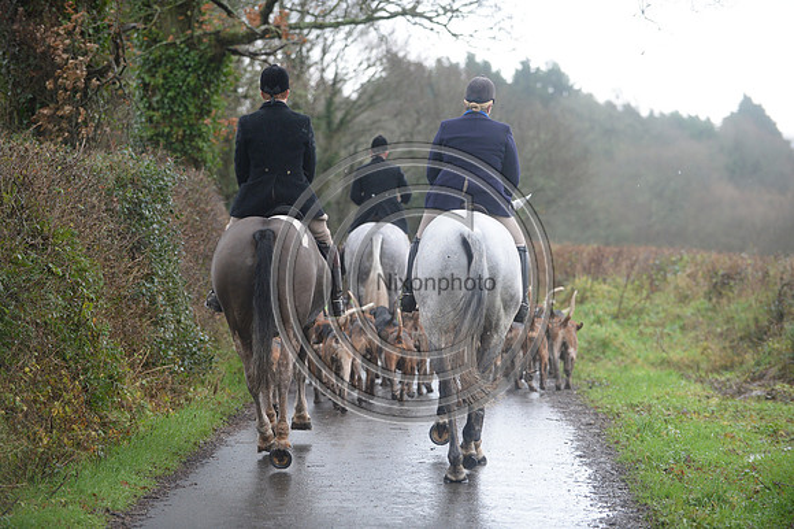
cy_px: 264
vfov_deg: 11.0
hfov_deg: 16.4
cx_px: 397
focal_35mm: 125
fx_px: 2755
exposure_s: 1/800
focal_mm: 125
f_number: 2.8
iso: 1600
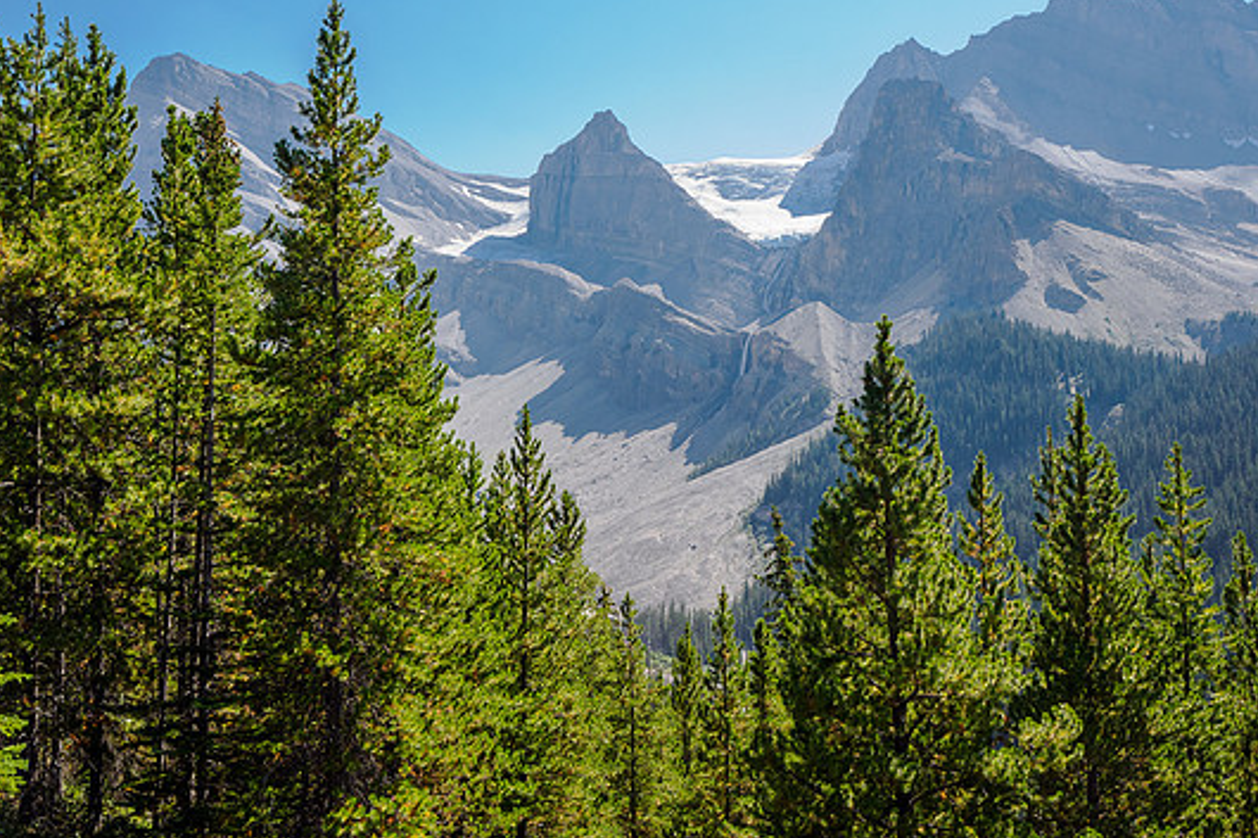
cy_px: 357
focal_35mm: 41
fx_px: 1432
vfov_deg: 32.6
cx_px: 655
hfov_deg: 47.4
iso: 200
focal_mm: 18
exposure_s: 1/400
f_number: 8
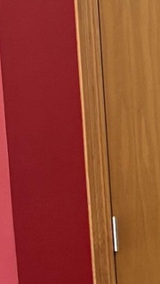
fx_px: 1539
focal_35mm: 204
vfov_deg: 10.3
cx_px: 546
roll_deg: +1.0
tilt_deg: -10.5
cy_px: 400
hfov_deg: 5.5
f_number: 1.6
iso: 100
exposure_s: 1/60
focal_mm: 5.96
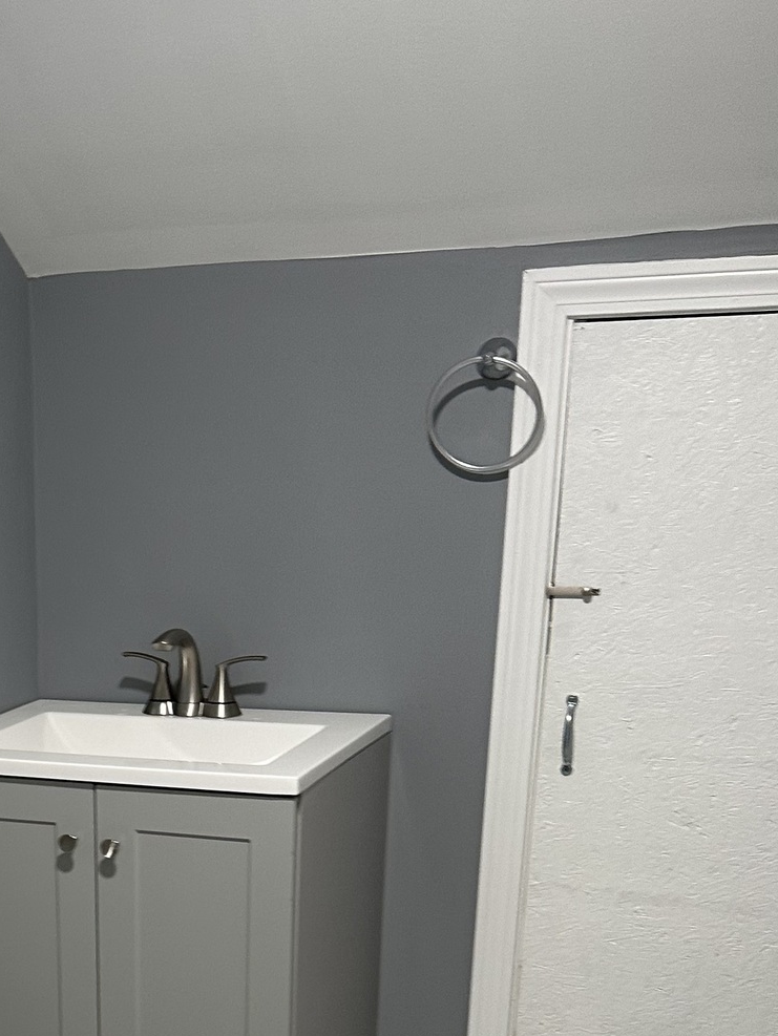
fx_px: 1677
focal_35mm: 56
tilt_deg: -20.8
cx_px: 14
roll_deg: +3.8
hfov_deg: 25.0
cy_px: 1016
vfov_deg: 31.9
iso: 160
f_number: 1.78
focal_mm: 6.86
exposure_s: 1/60
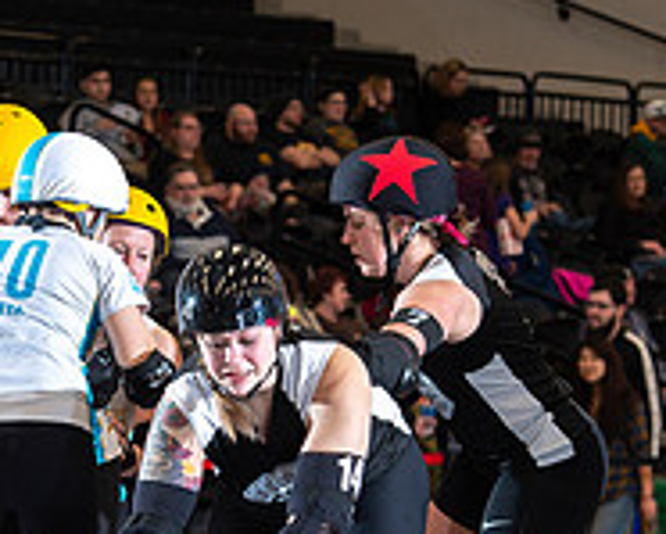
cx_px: 90
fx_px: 6054
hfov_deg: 6.3
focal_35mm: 307
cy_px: 507
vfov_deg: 5.0
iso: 500
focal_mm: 105
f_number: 5.6
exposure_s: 1/160
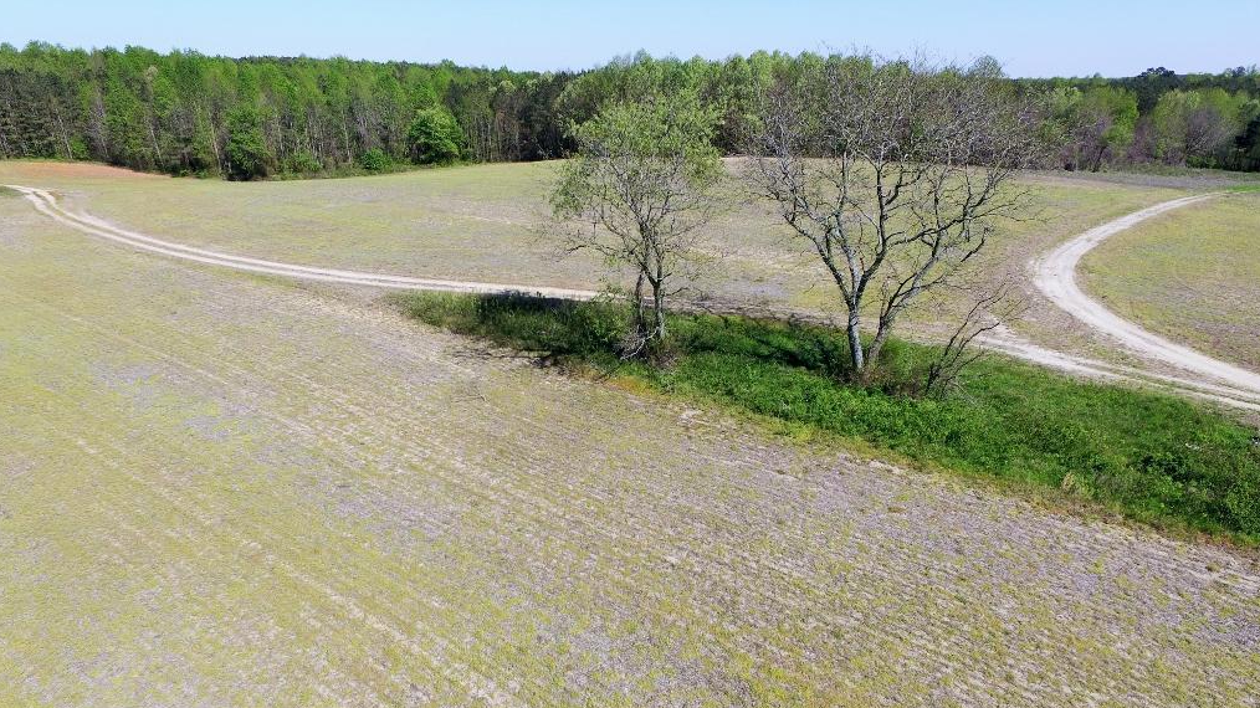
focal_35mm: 22
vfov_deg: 51.3
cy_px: 395
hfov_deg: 81.2
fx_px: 735
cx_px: 630
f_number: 2.8
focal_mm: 3.61
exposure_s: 1/1272
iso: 100
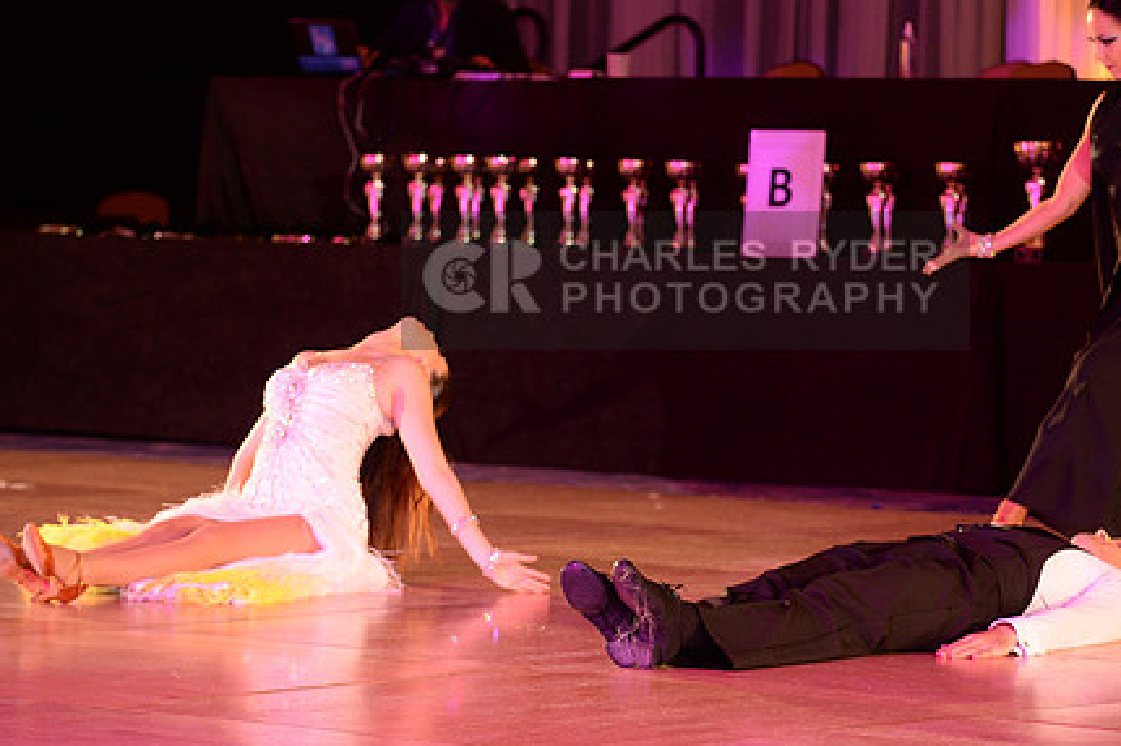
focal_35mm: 182
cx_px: 686
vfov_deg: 7.5
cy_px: 280
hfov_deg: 11.3
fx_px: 5663
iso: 2500
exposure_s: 1/250
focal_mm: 135
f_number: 4.5
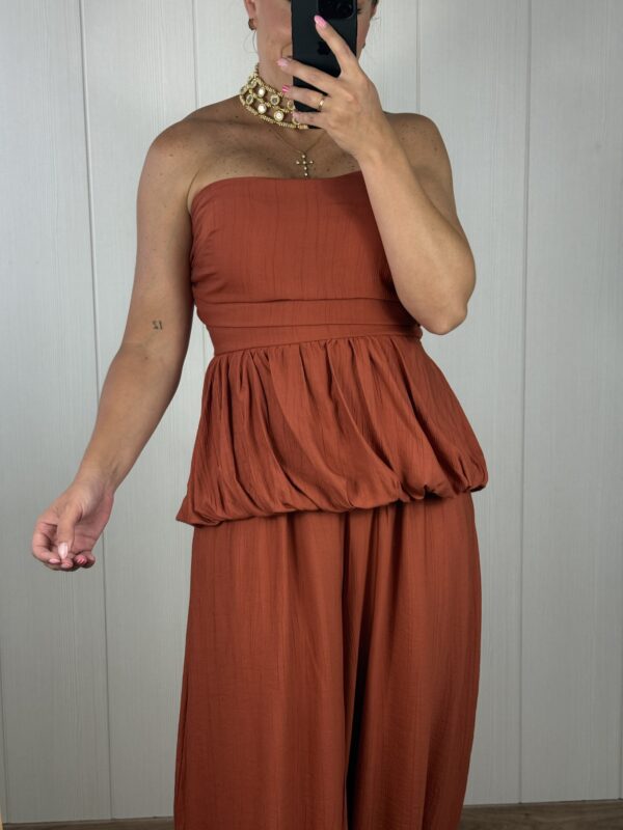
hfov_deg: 30.3
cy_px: 415
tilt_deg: -29.6
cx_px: 312
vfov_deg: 39.7
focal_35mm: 48
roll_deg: +1.3
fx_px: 1152
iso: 64
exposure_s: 1/100
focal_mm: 6.76
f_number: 1.78
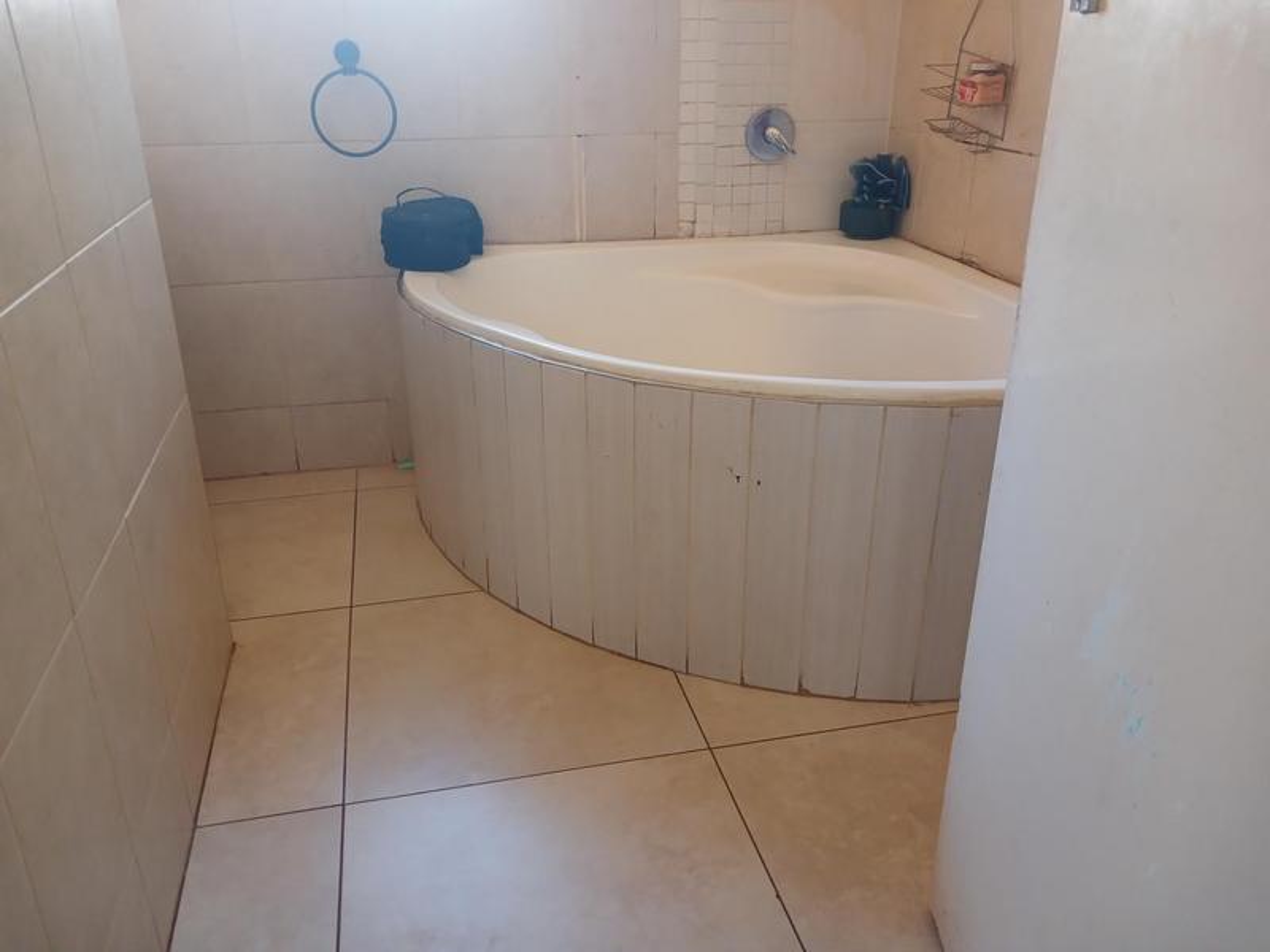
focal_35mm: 27
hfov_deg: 65.3
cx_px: 635
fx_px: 991
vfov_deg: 51.4
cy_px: 476
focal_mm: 4
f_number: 1.8
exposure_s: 1/25
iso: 320
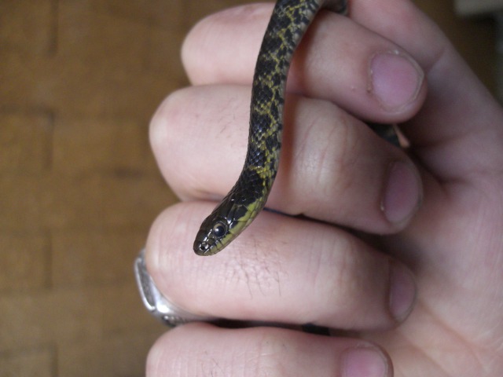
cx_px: 252
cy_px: 188
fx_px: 552
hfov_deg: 49.0
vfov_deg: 37.7
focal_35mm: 38
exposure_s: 1/80
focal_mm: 6.3
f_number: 3.1
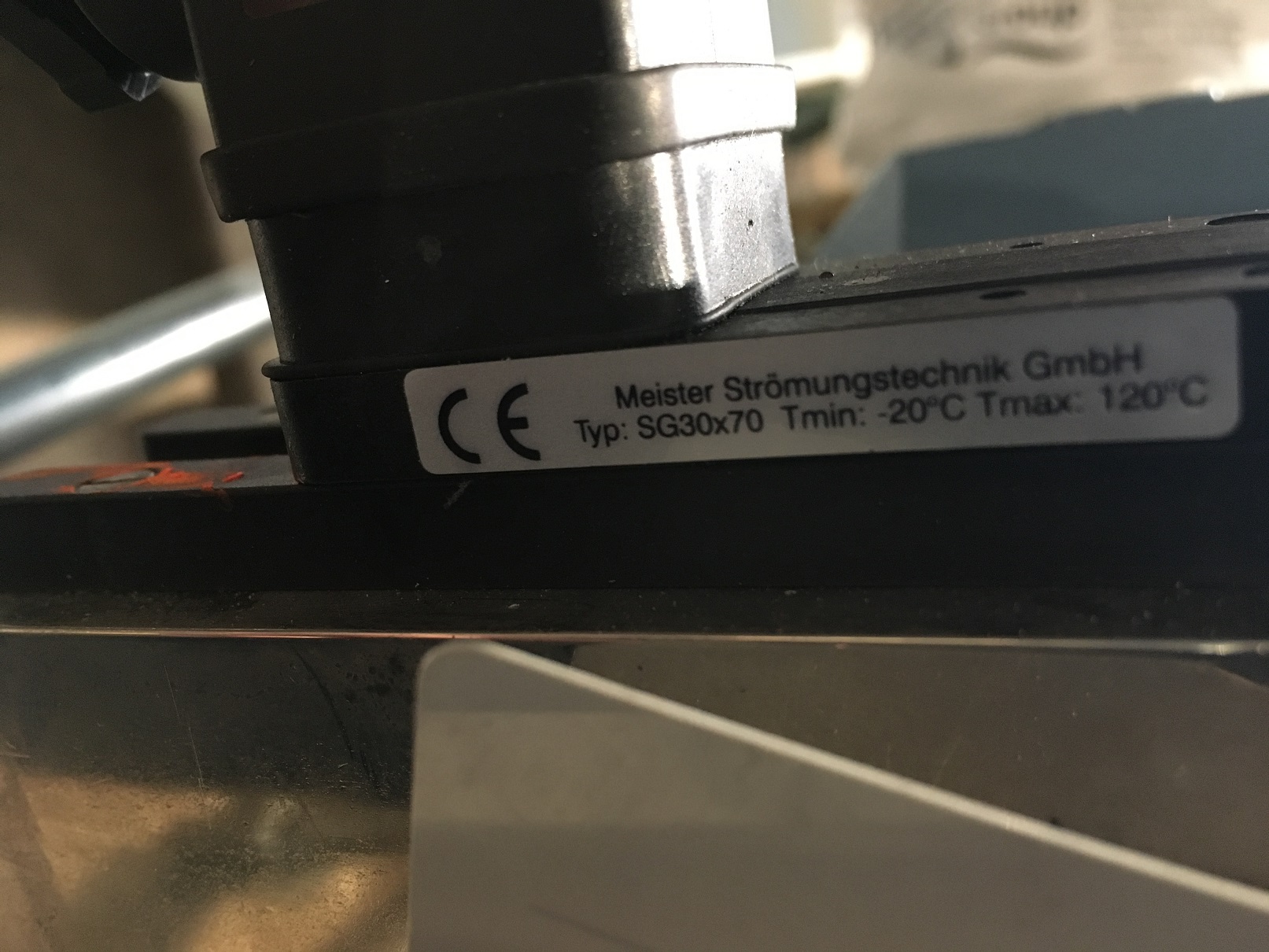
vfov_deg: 48.2
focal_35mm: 29
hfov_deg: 61.7
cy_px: 476
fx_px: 1063
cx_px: 634
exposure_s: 1/17
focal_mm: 4.15
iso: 500
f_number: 2.2
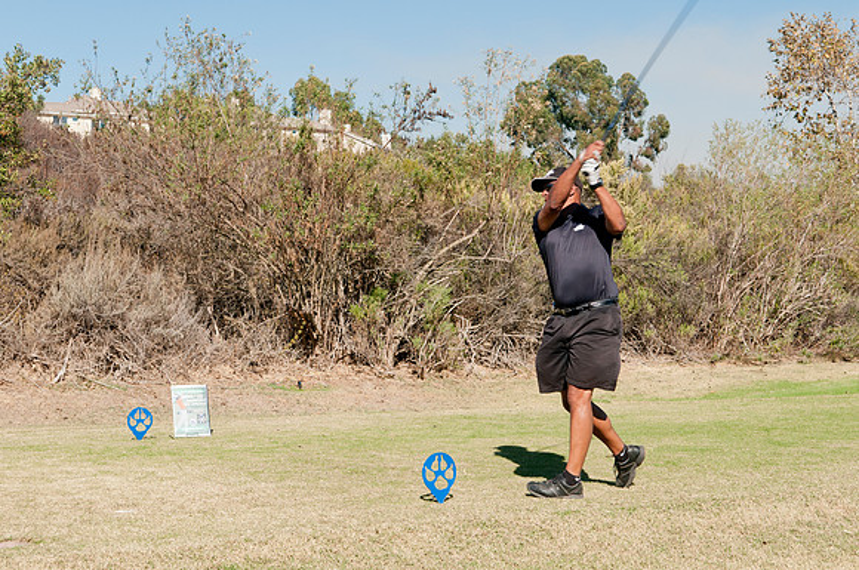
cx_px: 430
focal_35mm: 60
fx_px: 1430
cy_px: 285
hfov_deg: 33.4
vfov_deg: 22.6
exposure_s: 1/200
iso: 200
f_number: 8
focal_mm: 40
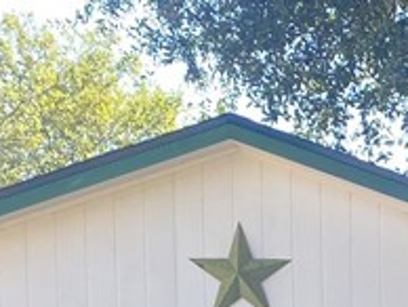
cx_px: 574
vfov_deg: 9.8
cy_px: 673
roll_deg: -0.5
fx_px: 1617
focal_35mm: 137
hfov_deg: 13.7
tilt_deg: -5.3
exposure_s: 1/160
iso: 32
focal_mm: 4.25
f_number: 1.8
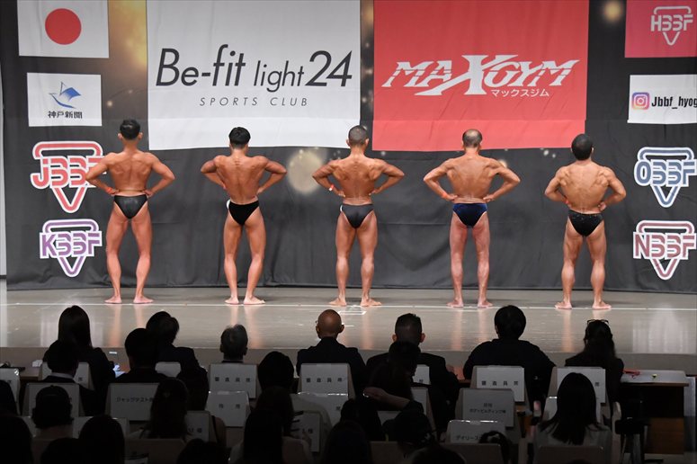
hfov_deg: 19.5
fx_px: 2032
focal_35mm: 105
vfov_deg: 13.0
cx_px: 348
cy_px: 232
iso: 6400
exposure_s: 1/400
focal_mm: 70
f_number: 5.6
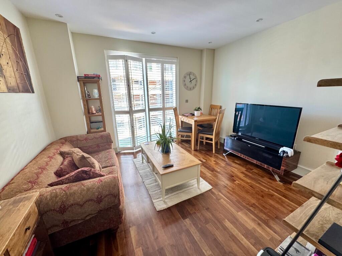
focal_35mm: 14
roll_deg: +1.4
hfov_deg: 102.1
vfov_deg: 85.7
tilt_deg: -15.2
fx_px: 138
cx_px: 171
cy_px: 128
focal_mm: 2.22
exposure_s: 1/60
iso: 500
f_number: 2.2
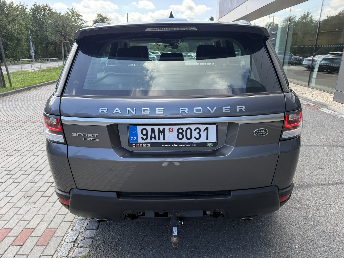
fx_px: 239
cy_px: 129
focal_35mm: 24
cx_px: 172
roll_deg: -1.1
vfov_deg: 56.8
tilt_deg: -17.4
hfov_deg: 71.6
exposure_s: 1/632
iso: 80
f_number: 1.78
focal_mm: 6.76
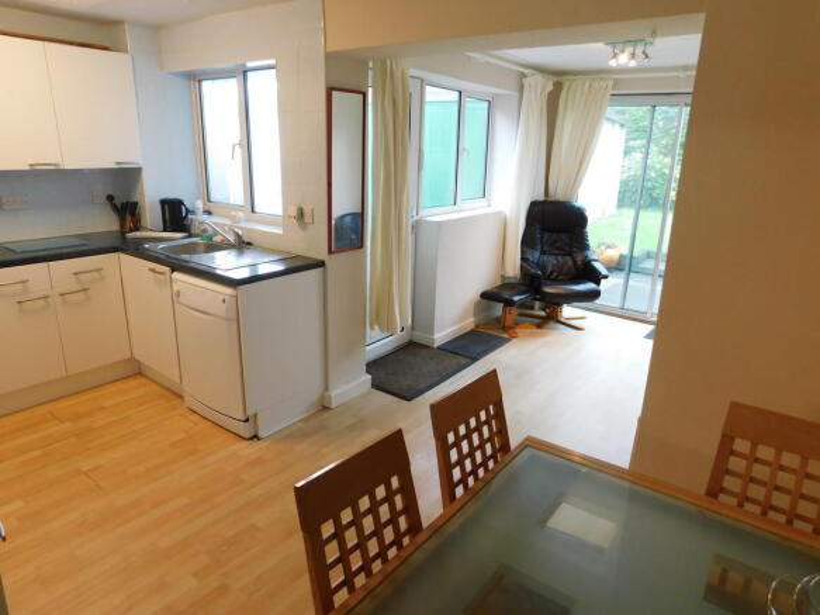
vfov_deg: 58.9
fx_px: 545
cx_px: 410
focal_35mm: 23
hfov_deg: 73.9
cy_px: 308
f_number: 3
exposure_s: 1/30
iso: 180
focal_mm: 4
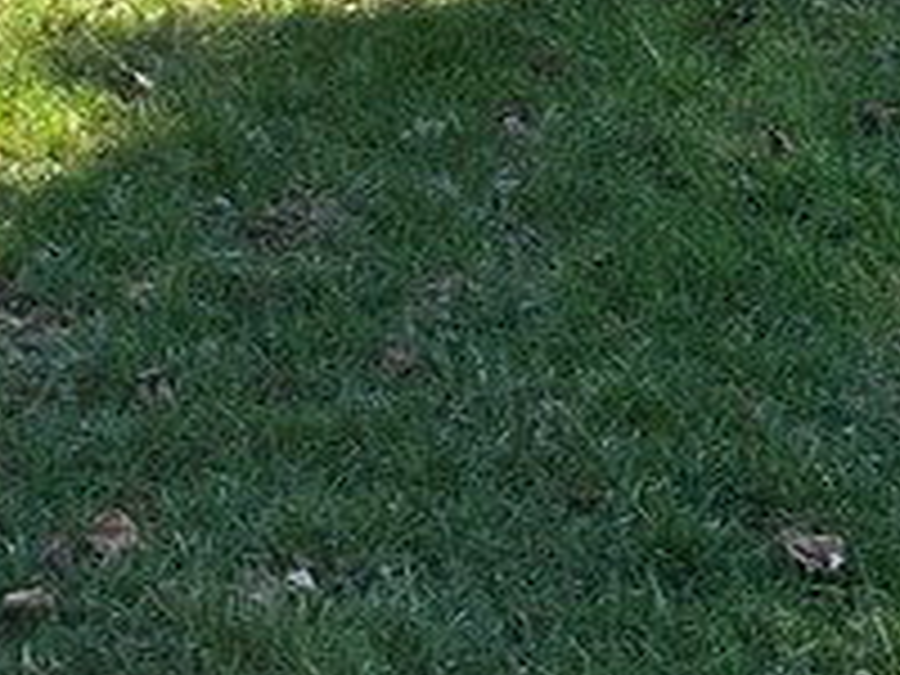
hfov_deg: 15.6
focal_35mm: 123
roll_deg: -0.1
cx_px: -68
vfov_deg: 11.1
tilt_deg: -12.9
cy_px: -621
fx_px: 3198
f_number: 1.78
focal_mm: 6.86
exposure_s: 1/1433
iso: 80
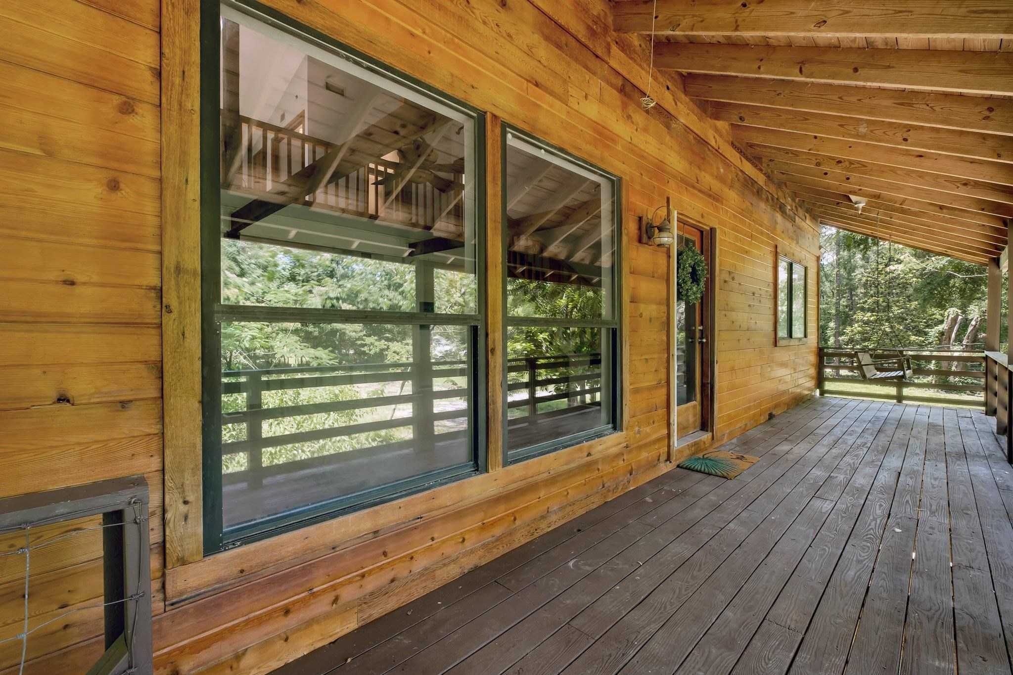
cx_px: 506
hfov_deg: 100.4
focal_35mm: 15
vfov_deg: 77.3
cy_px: 338
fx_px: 422
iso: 250
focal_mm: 10
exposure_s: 1/9
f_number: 8
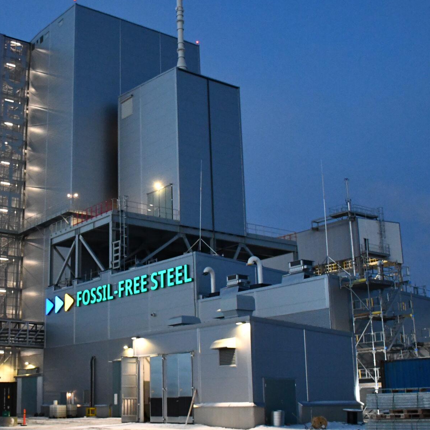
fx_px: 689
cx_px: 124
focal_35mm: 49
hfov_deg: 34.2
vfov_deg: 34.7
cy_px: 207
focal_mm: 18
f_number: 3.5
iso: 3200
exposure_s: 1/125
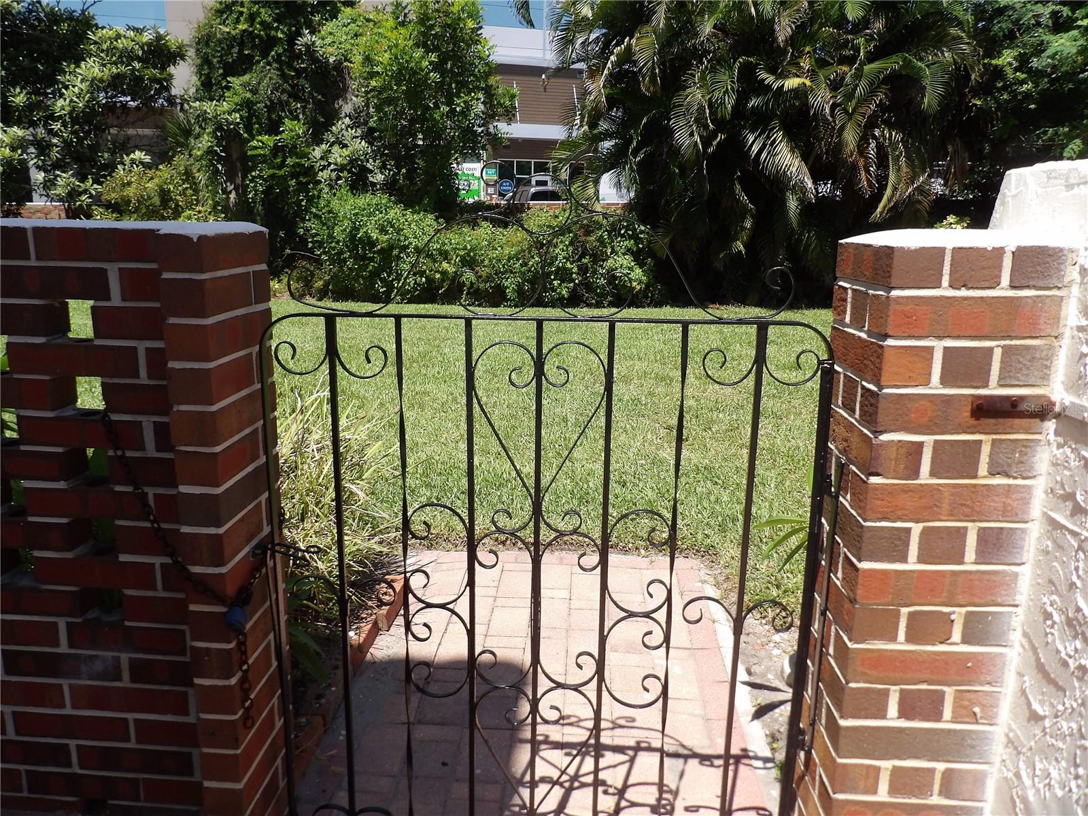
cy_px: 408
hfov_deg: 71.6
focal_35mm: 24
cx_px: 544
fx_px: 754
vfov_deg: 56.8
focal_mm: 4.3
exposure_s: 1/808
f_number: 3.2
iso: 100
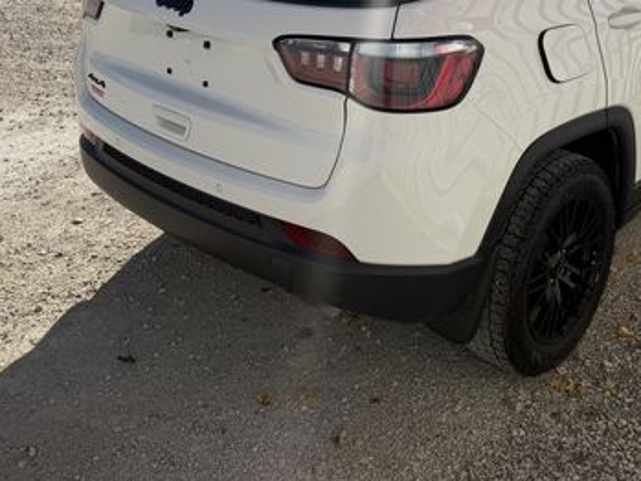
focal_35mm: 44
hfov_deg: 42.8
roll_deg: -3.5
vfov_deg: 31.5
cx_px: 375
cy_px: 59
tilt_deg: -16.2
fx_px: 815
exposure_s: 1/7353
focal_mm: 6.76
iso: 80
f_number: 1.78
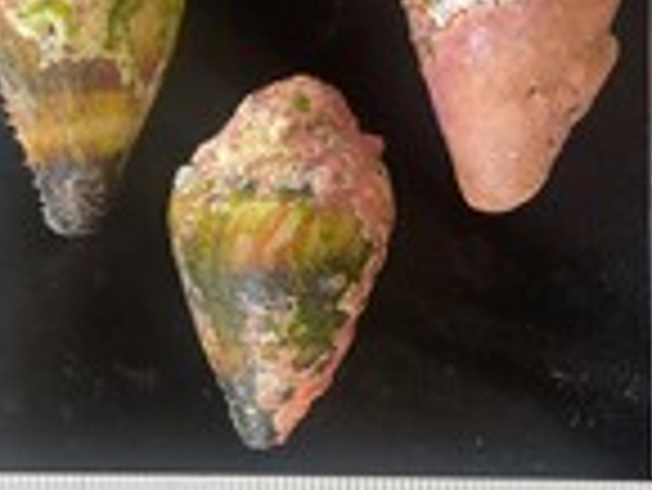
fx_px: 1320
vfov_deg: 21.0
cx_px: 378
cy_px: 196
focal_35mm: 70
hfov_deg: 27.7
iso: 64
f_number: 1.8
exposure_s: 1/120
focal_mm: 3
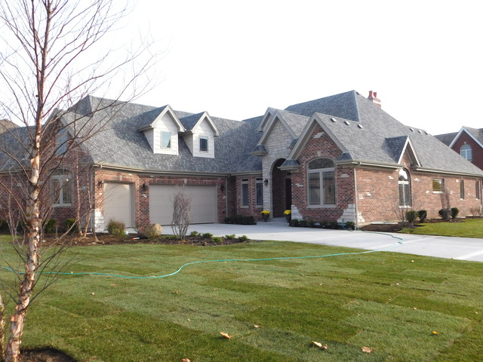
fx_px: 419
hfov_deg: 60.0
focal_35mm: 30
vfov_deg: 46.8
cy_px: 181
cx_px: 242
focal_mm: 5.3
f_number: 3.2
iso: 125
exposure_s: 1/800
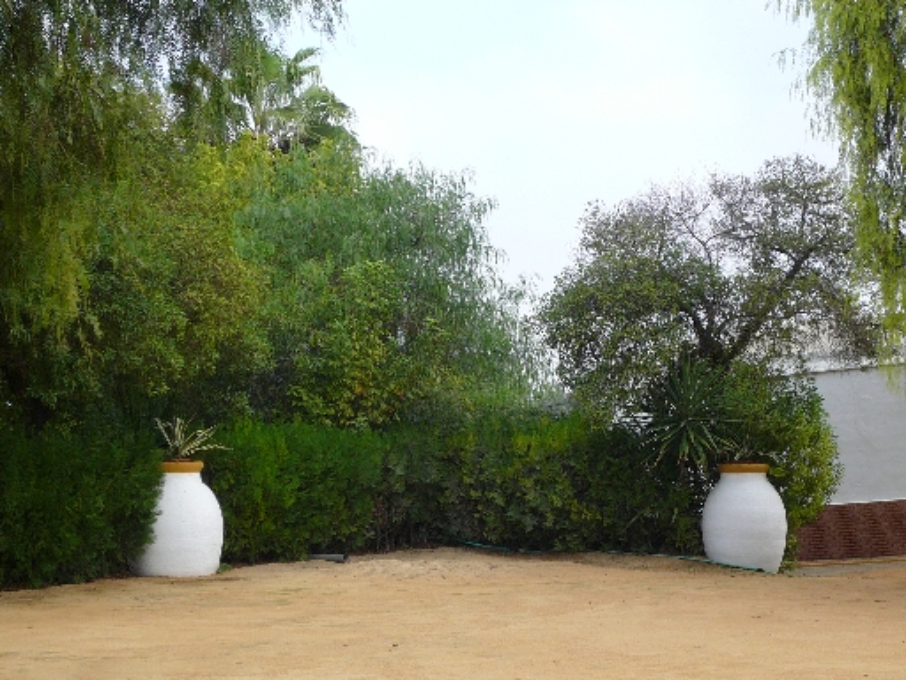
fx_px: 1832
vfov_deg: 21.0
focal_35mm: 70
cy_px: 340
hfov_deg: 27.8
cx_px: 453
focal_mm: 9.6
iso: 100
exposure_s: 1/400
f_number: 4
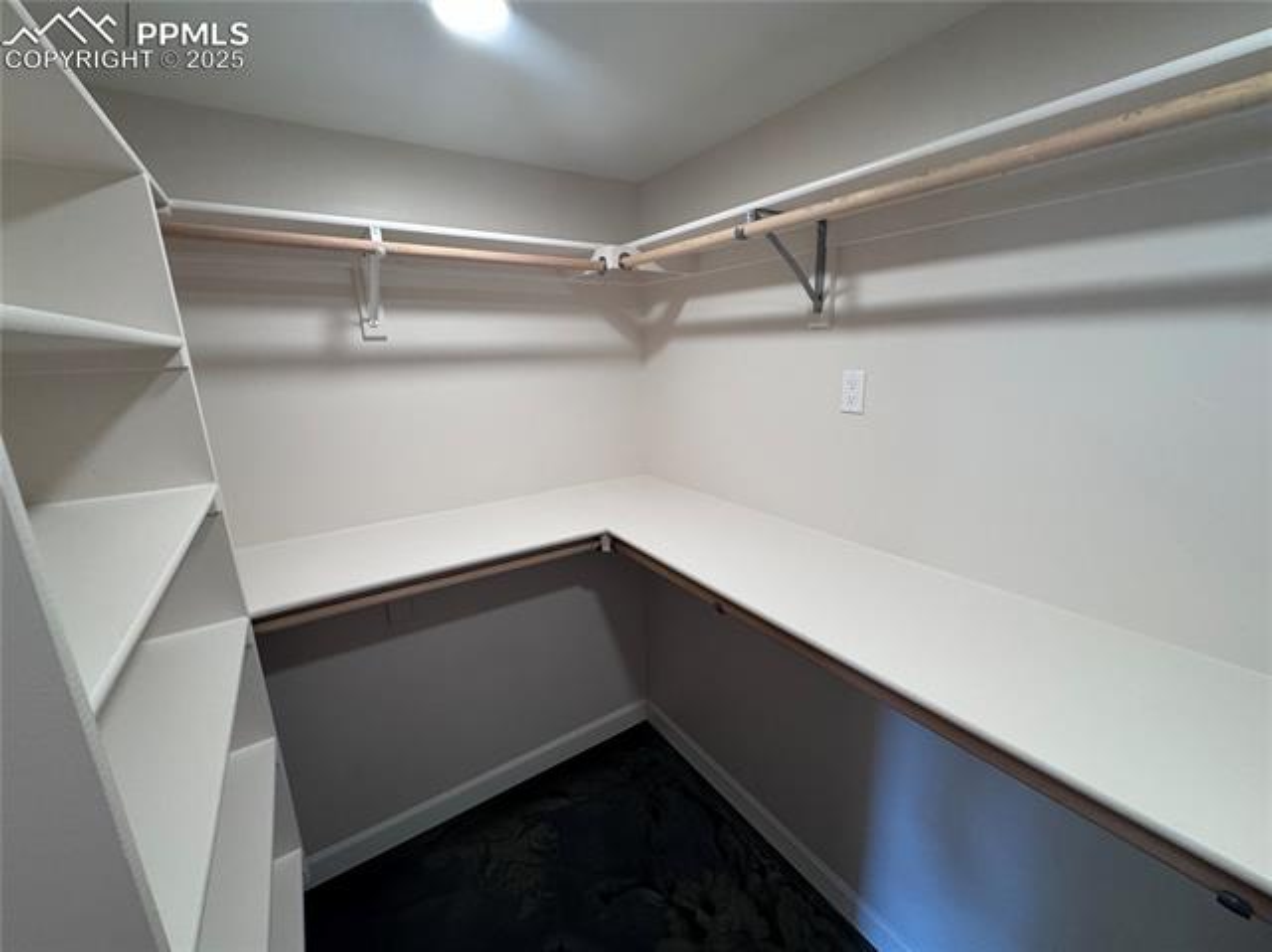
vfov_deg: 85.6
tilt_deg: -14.3
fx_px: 514
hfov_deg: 102.1
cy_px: 476
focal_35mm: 14
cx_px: 636
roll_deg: +1.3
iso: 200
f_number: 2.2
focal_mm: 2.22
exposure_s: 1/120
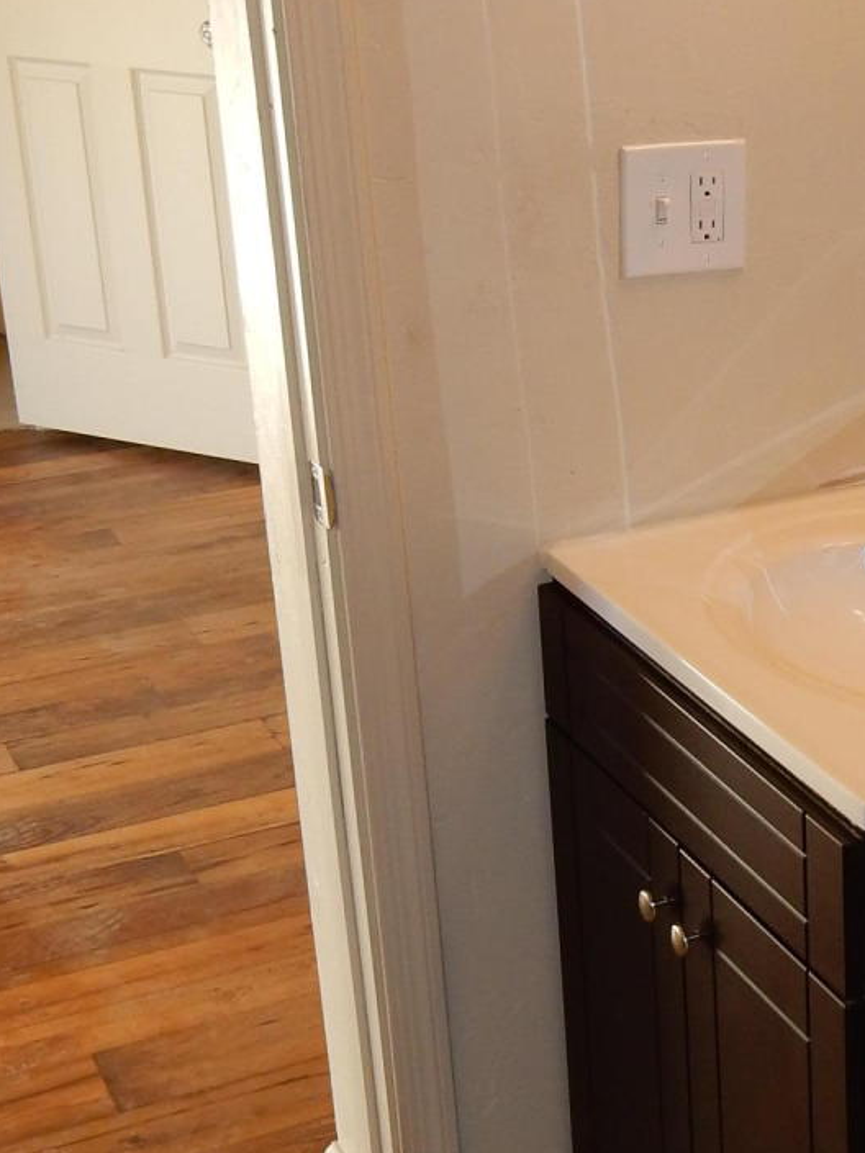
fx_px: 2366
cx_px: 1012
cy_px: 529
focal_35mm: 71
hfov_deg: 19.6
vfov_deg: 27.4
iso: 125
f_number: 3.7
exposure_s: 1/30
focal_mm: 4.5
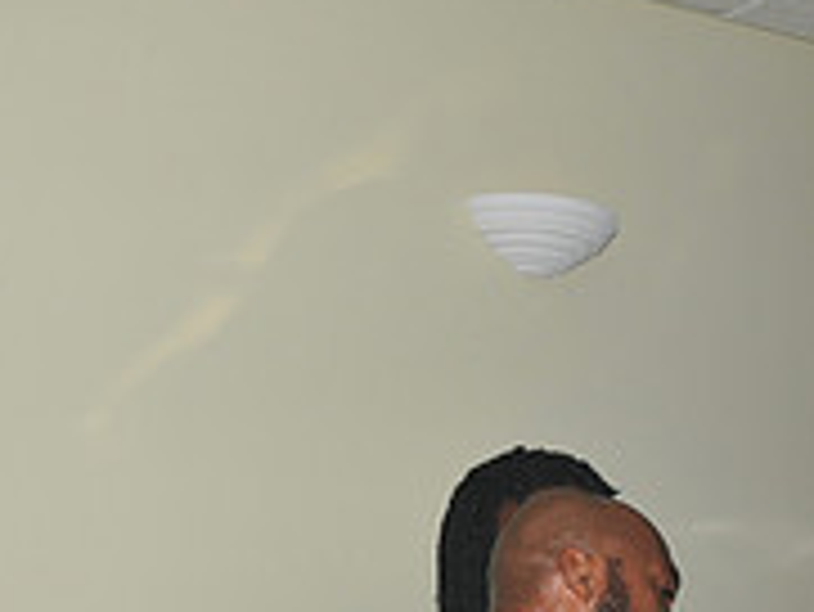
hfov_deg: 24.8
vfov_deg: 17.9
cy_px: 731
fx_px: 1848
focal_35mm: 79
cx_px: 454
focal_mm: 17
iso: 320
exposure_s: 1/250
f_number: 5
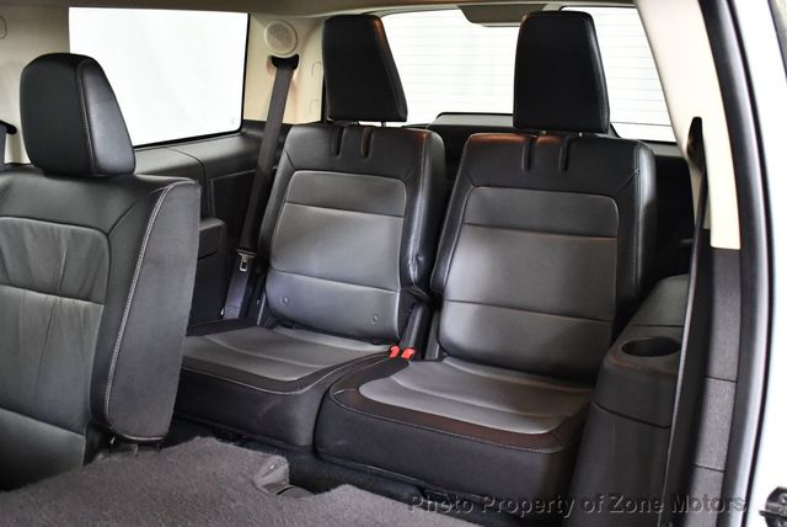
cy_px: 264
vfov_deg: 36.9
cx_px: 394
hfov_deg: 53.1
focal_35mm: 36
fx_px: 788
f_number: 3.5
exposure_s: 1/60
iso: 4500
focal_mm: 18
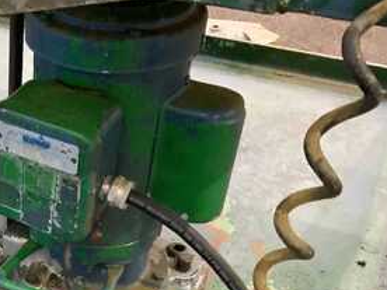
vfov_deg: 22.4
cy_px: 289
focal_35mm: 63
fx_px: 704
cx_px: -10
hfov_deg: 28.6
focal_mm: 3
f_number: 1.8
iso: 320
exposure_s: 1/30
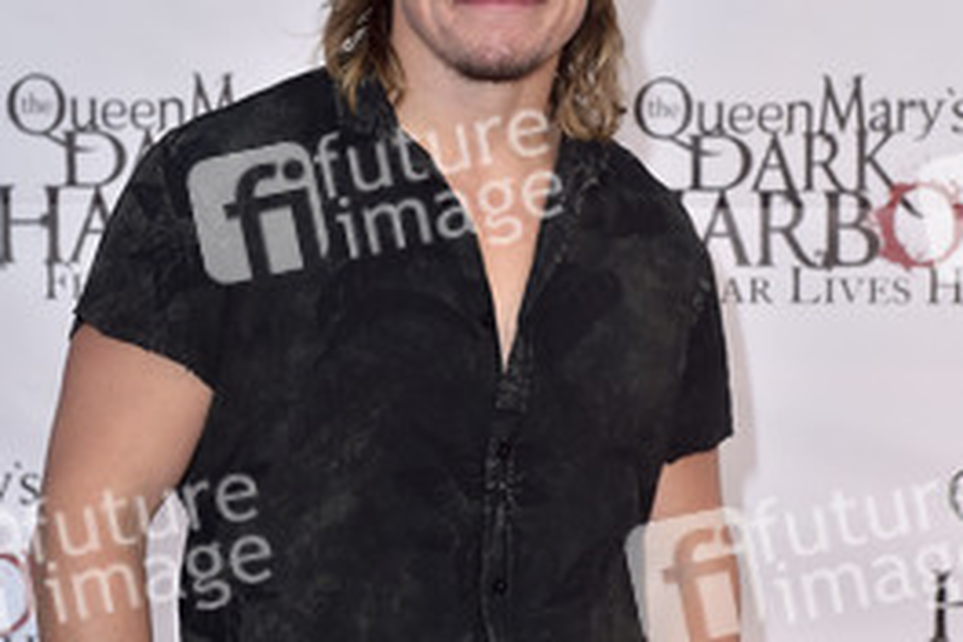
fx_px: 2675
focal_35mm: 100
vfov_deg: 13.7
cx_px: 483
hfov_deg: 20.4
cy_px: 379
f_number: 5.6
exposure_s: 1/250
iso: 250
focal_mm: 66
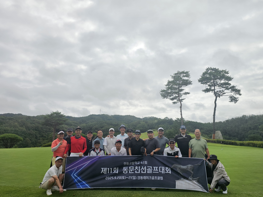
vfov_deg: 54.9
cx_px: 134
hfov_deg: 69.4
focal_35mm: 25
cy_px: 104
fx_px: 190
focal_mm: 6.3
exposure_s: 1/1372
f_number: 1.7
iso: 10
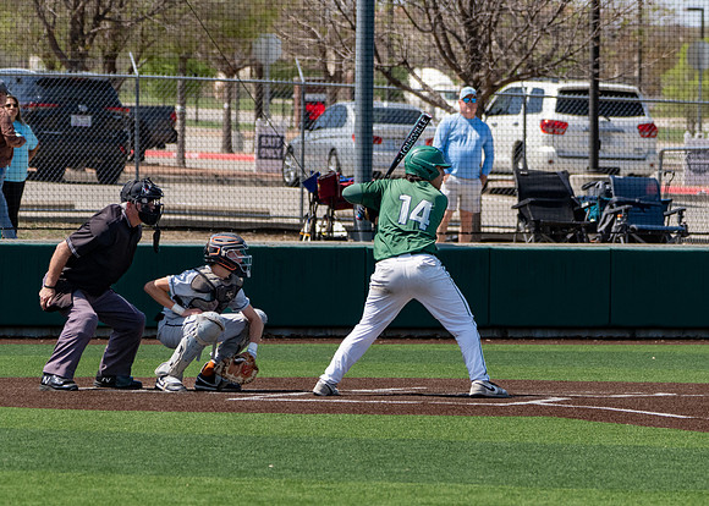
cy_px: 256
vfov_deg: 4.7
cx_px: 396
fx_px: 6191
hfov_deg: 6.6
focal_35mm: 308
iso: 800
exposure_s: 1/2500
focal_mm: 218
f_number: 7.1
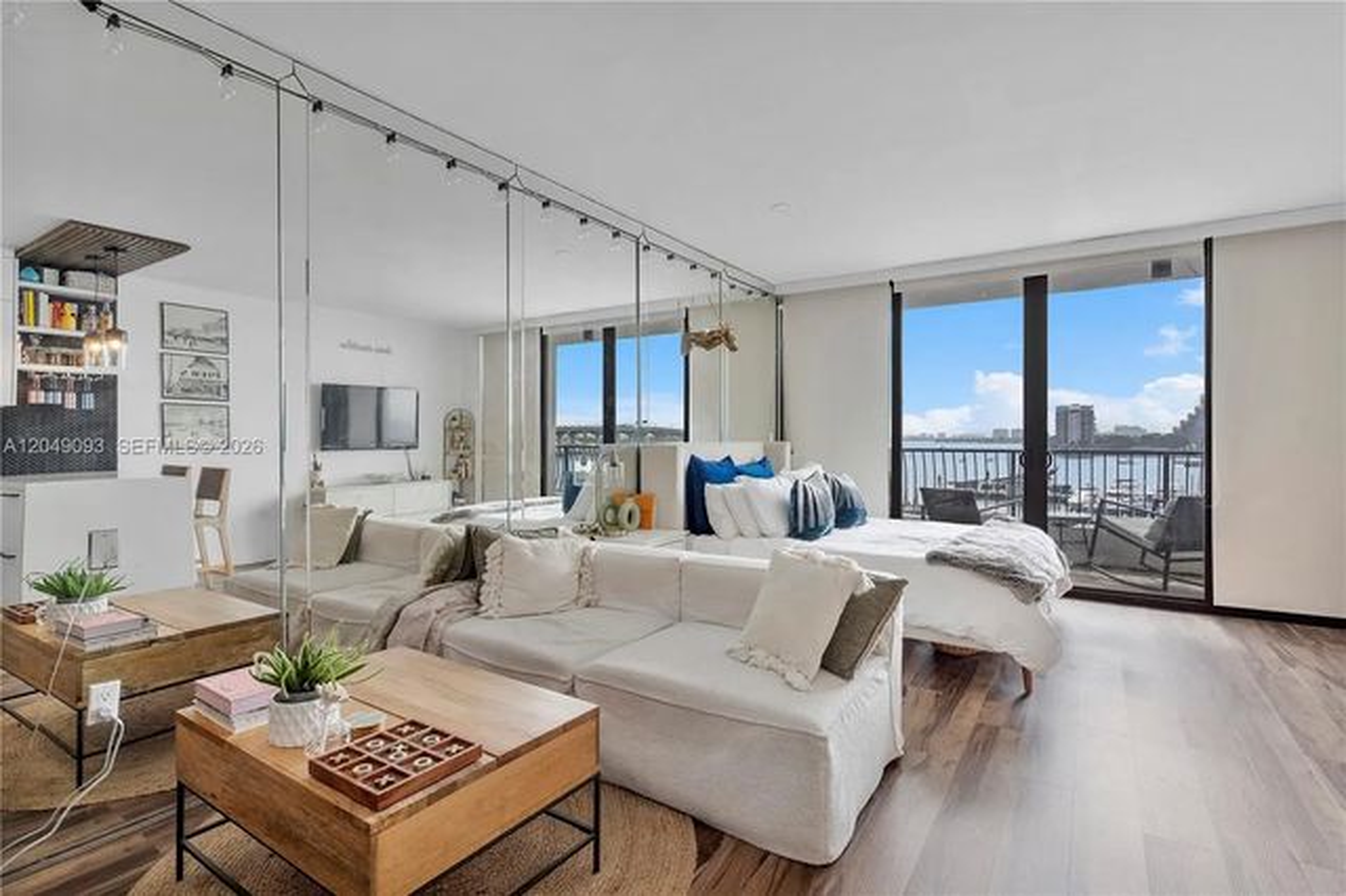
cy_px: 448
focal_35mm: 16
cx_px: 673
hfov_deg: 96.8
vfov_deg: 73.7
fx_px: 598
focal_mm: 16
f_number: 9
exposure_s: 1/125
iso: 640
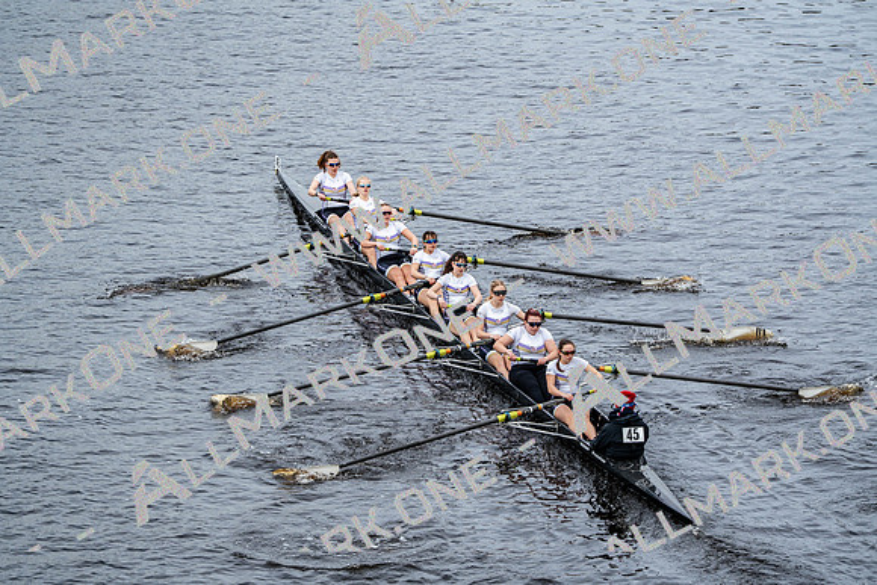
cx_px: 438
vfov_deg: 6.9
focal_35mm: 200
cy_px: 292
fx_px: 4873
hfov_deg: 10.3
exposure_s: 1/2000
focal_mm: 200
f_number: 2.8
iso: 200
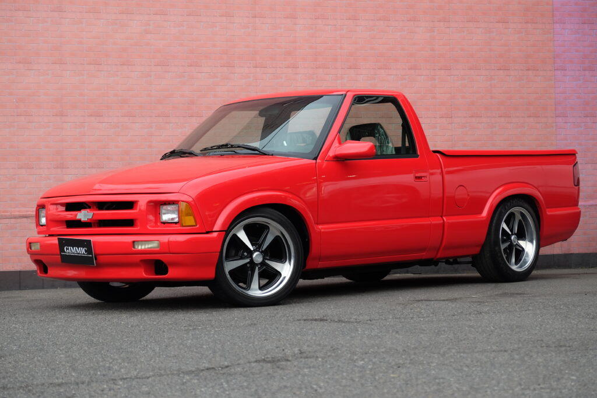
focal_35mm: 83
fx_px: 1377
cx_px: 298
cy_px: 199
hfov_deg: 24.5
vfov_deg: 16.5
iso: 200
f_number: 4
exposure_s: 1/110
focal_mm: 55
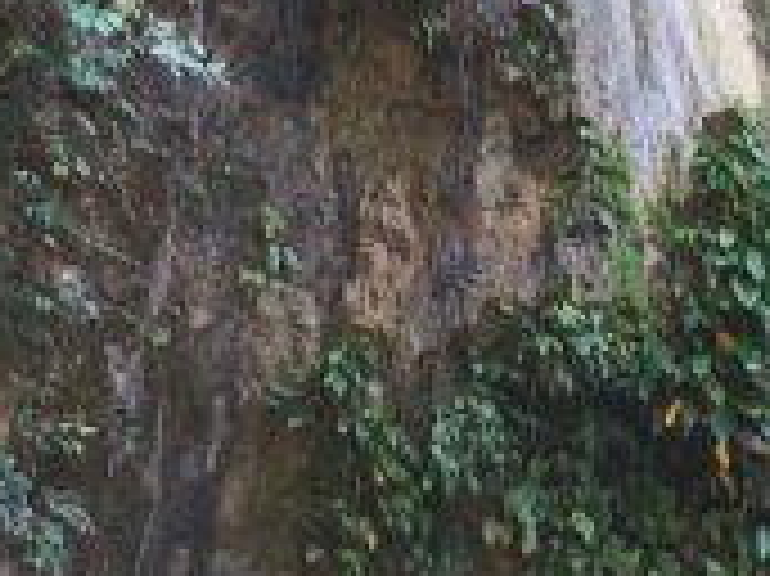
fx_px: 2890
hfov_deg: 14.8
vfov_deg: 11.2
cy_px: 693
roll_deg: -3.5
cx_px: 842
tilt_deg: +4.5
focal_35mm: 130
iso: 40
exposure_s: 1/60
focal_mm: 4.15
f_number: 2.2
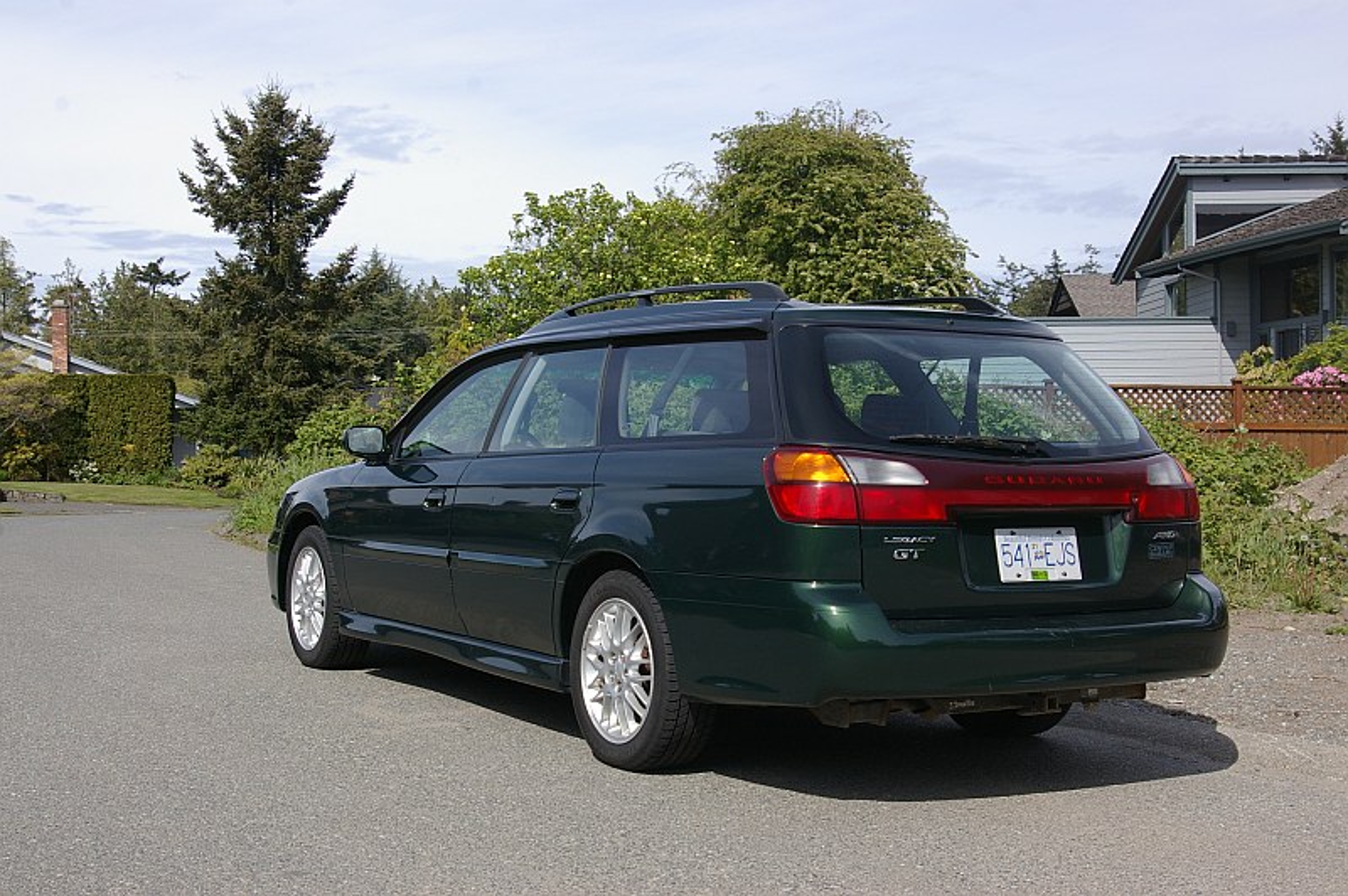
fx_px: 1852
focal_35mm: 50
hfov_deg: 40.0
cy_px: 448
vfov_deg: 27.2
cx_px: 674
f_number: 8
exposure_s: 1/350
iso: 200
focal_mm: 33
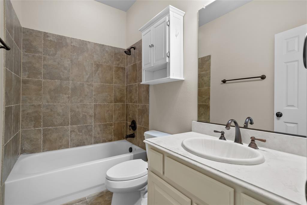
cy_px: 102
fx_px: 136
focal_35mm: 16
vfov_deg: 73.8
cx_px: 154
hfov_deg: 96.7
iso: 640
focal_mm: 16
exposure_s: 1/1.67
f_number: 8
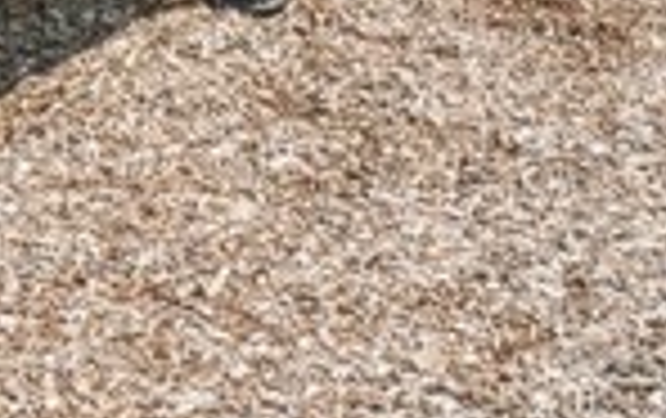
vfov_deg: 9.6
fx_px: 2127
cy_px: -674
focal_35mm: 117
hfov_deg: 17.1
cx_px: -119
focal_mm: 8
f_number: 9
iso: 250
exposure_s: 1/640
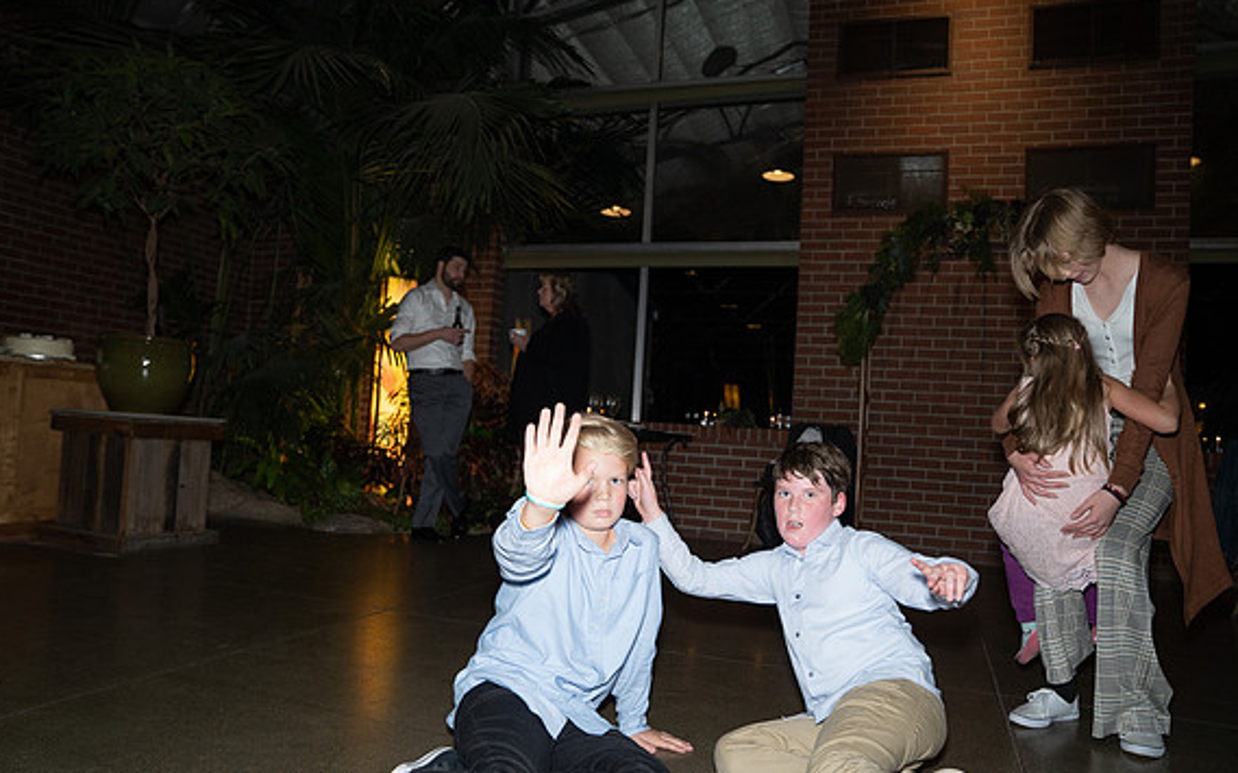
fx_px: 877
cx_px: 620
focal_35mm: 26
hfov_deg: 70.4
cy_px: 408
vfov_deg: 47.5
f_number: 2.8
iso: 1600
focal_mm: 25
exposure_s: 1/250
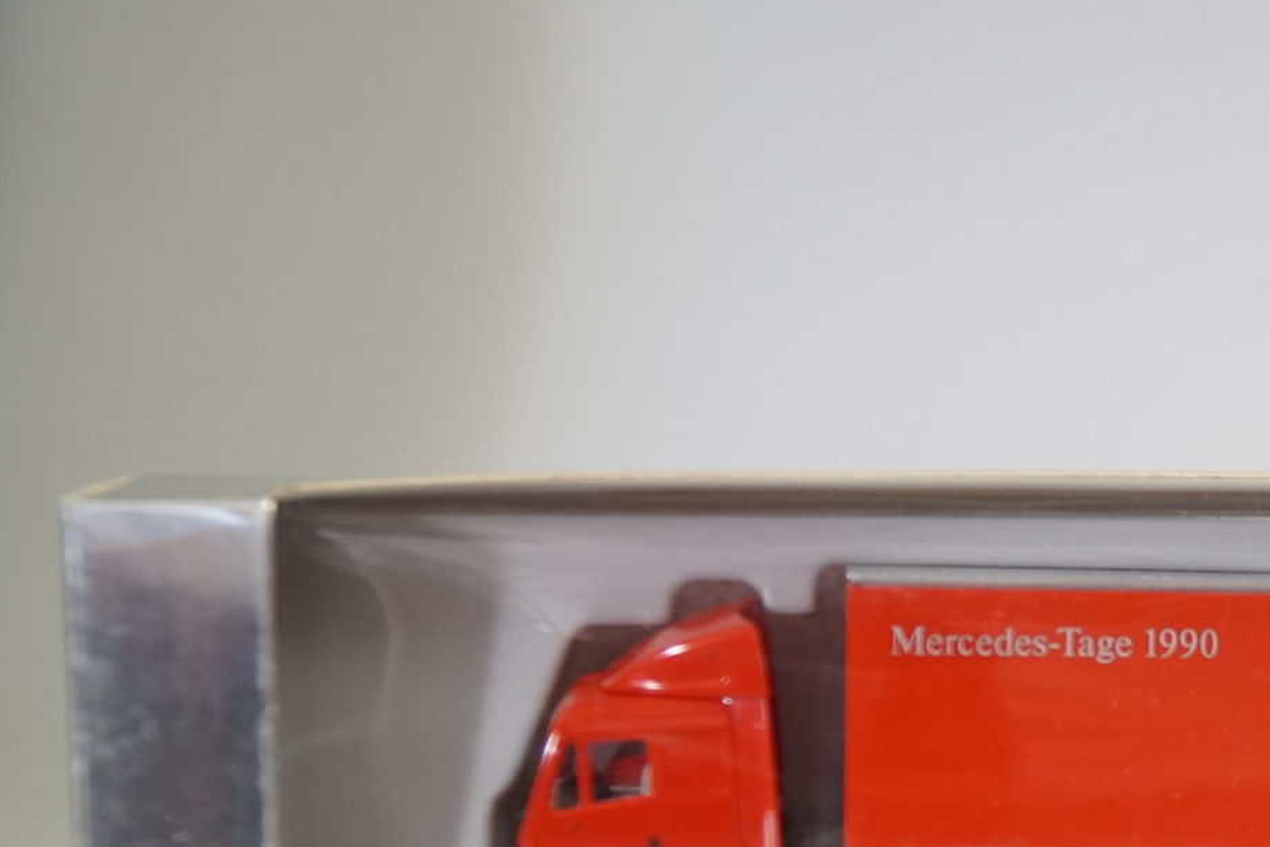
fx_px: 3316
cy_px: 813
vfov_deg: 14.4
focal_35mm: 94
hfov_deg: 20.7
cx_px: 1364
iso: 500
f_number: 4.5
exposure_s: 1/160
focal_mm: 28
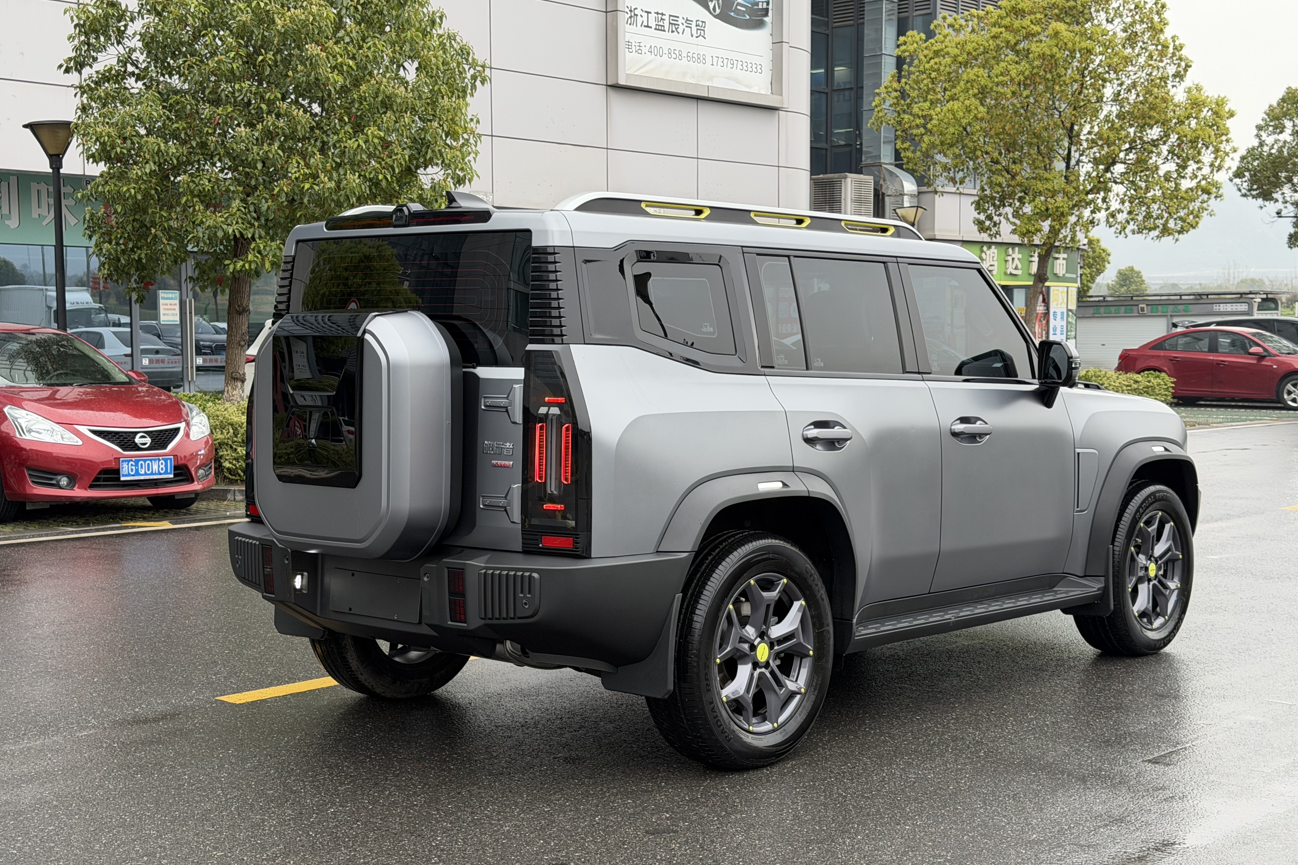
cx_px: 649
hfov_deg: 39.6
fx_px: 1803
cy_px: 457
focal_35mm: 50
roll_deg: +1.2
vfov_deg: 27.0
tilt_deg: -3.0
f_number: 1.78
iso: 50
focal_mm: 6.76
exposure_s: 1/121
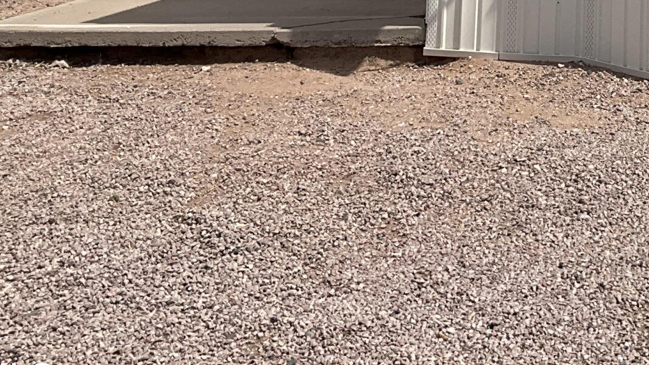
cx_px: 738
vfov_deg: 12.6
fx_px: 1532
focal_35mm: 89
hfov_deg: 22.4
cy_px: -245
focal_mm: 3
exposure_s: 1/4065
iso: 25
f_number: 1.8
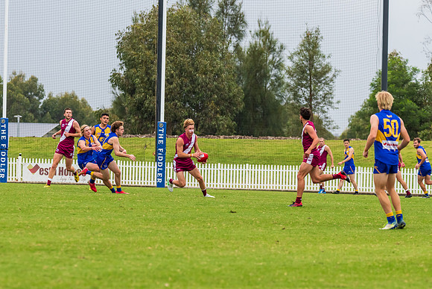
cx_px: 180
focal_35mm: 292
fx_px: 3503
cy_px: 152
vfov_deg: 4.7
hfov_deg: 7.1
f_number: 9
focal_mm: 250
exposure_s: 1/1250
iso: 1000
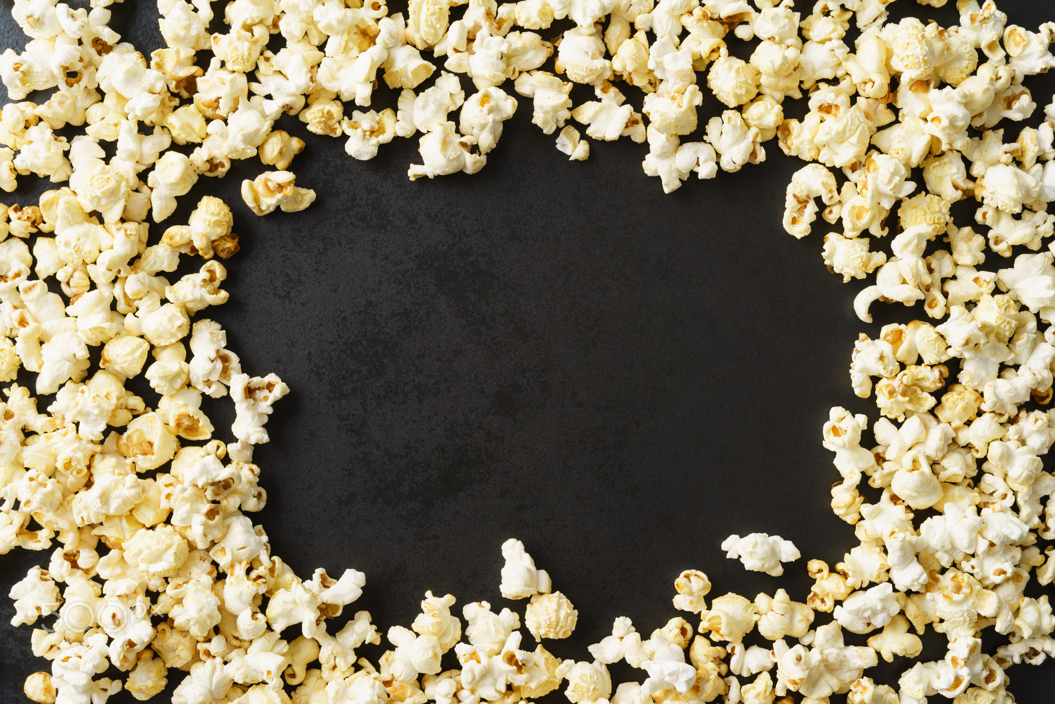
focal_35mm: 55
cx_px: 528
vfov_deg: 24.6
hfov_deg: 36.2
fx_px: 1612
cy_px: 352
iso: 100
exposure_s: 1/125
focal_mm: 55
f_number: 10
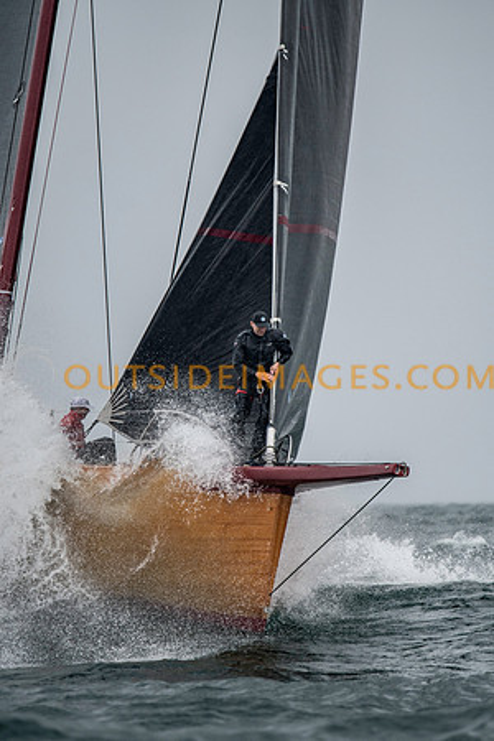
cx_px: 247
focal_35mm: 450
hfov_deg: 3.1
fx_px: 9262
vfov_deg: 4.6
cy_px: 370
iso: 400
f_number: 4
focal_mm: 300
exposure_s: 1/3200
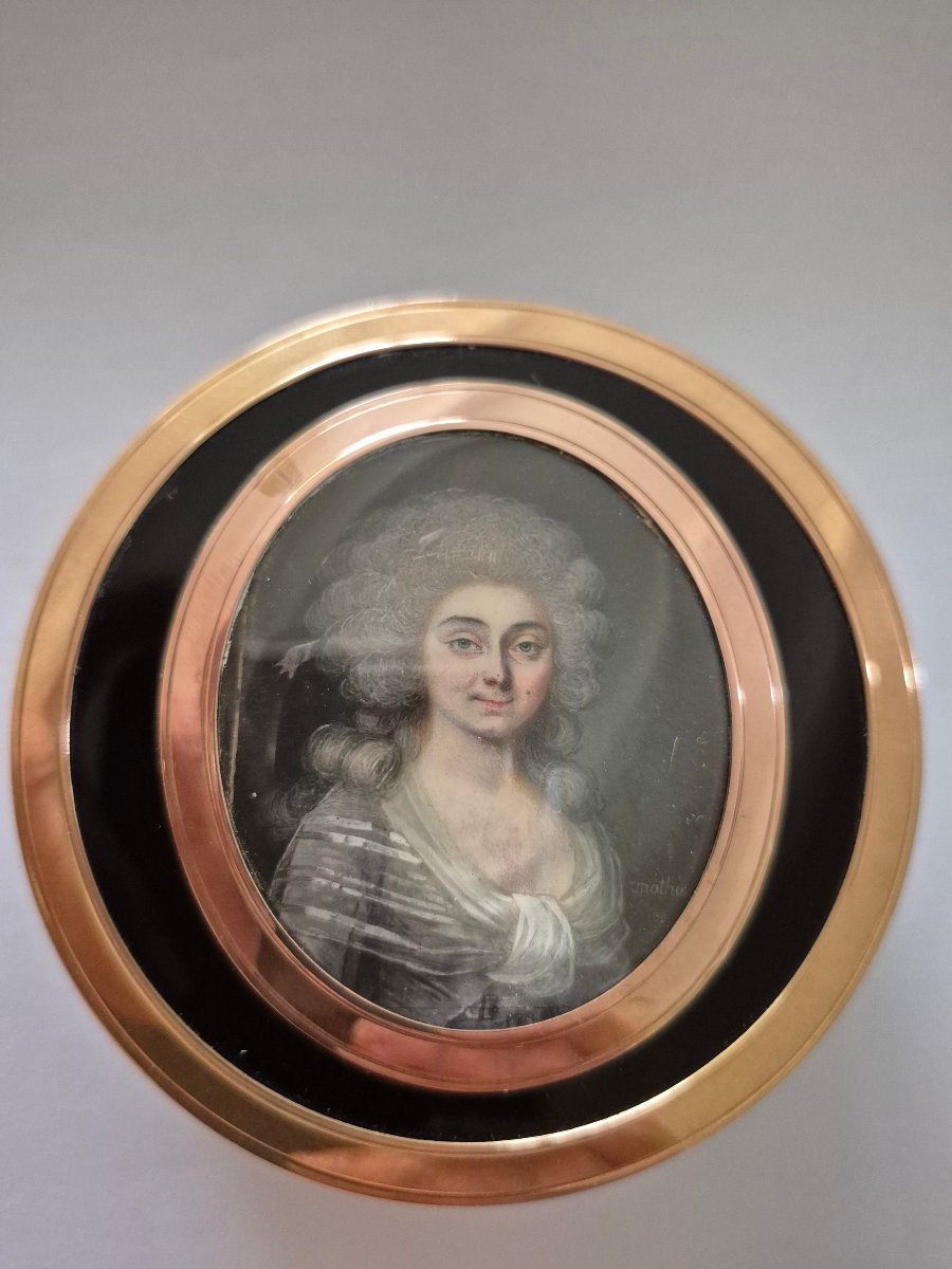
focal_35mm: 23
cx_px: 476
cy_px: 634
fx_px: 843
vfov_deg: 73.9
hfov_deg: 58.9
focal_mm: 5.4
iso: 1600
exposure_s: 1/100
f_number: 1.8
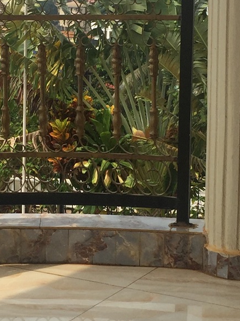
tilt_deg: -10.7
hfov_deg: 14.3
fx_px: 953
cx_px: 79
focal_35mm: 103
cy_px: 164
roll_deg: +0.3
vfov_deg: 19.1
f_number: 2.2
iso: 32
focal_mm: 4.15
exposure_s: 1/2083
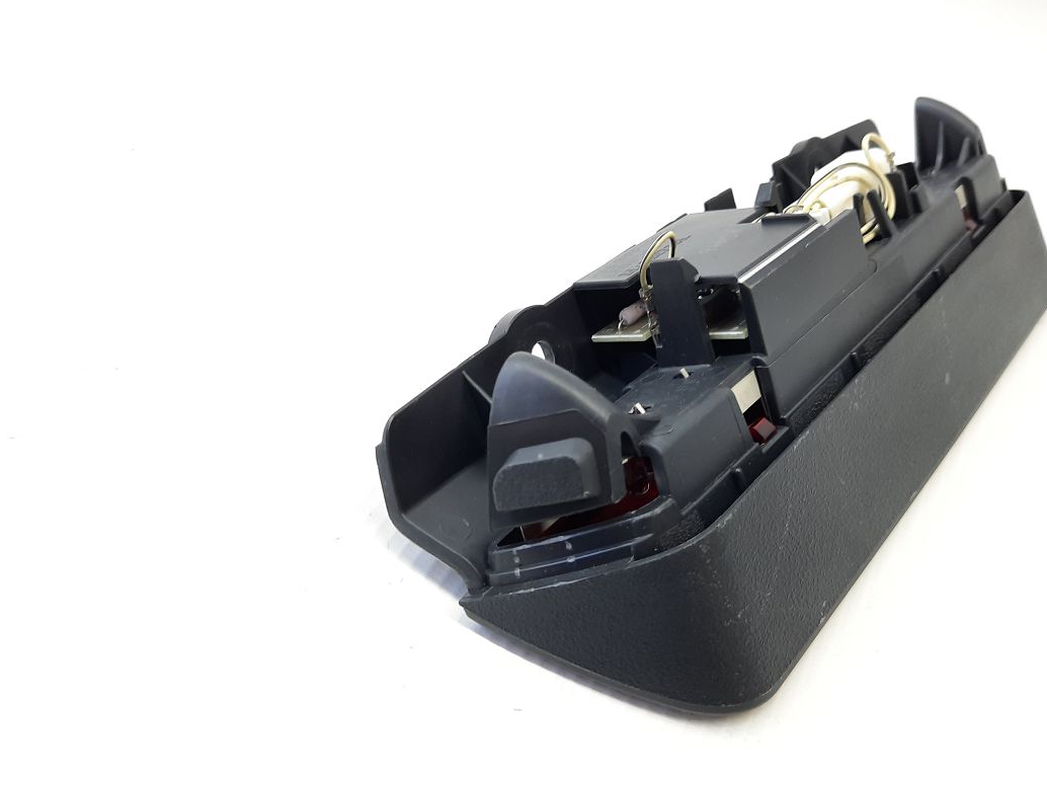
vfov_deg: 48.2
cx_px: 565
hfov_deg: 61.6
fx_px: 877
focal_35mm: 29
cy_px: 378
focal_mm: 4.6
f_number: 2
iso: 125
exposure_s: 1/60
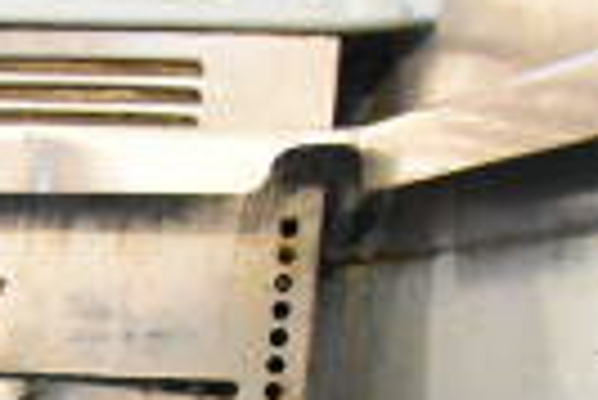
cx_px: -769
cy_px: 856
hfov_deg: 11.5
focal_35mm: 151
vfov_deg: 8.5
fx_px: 2511
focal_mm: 22
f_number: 3.8
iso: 11400
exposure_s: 1/40
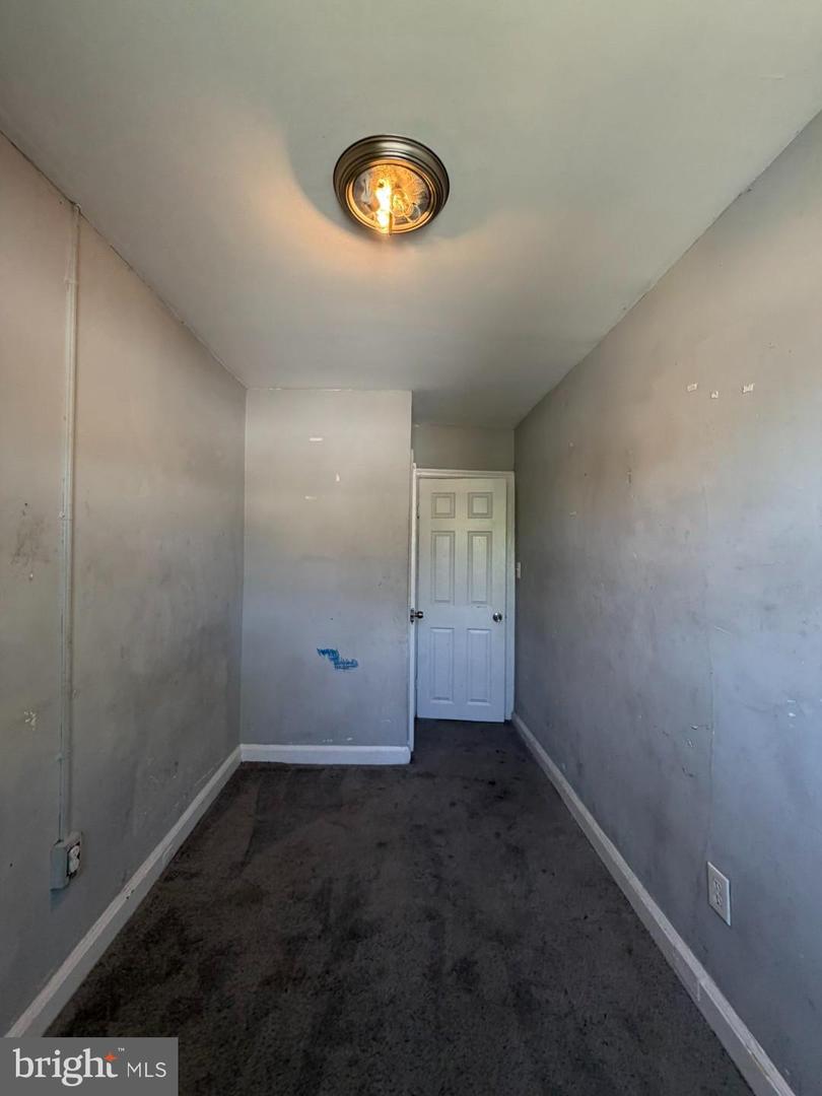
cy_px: 548
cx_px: 411
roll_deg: +2.0
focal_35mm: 14
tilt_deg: +1.9
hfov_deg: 85.7
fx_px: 443
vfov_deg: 102.1
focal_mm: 2.22
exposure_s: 1/60
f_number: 2.2
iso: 200
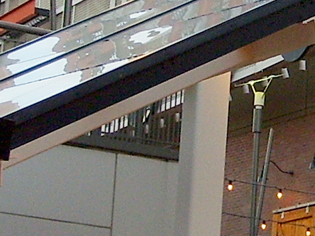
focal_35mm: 208
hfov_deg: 9.5
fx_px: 1892
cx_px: 308
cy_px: 18
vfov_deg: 7.1
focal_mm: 5.8
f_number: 2.8
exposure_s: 1/45
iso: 50
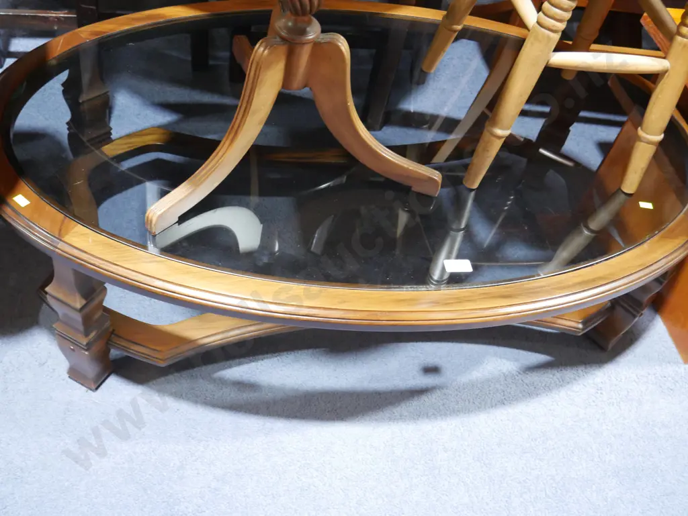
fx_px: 756
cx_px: 344
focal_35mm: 38
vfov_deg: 37.8
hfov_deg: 49.0
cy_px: 258
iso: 2000
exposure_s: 1/60
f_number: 4.1
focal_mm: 19
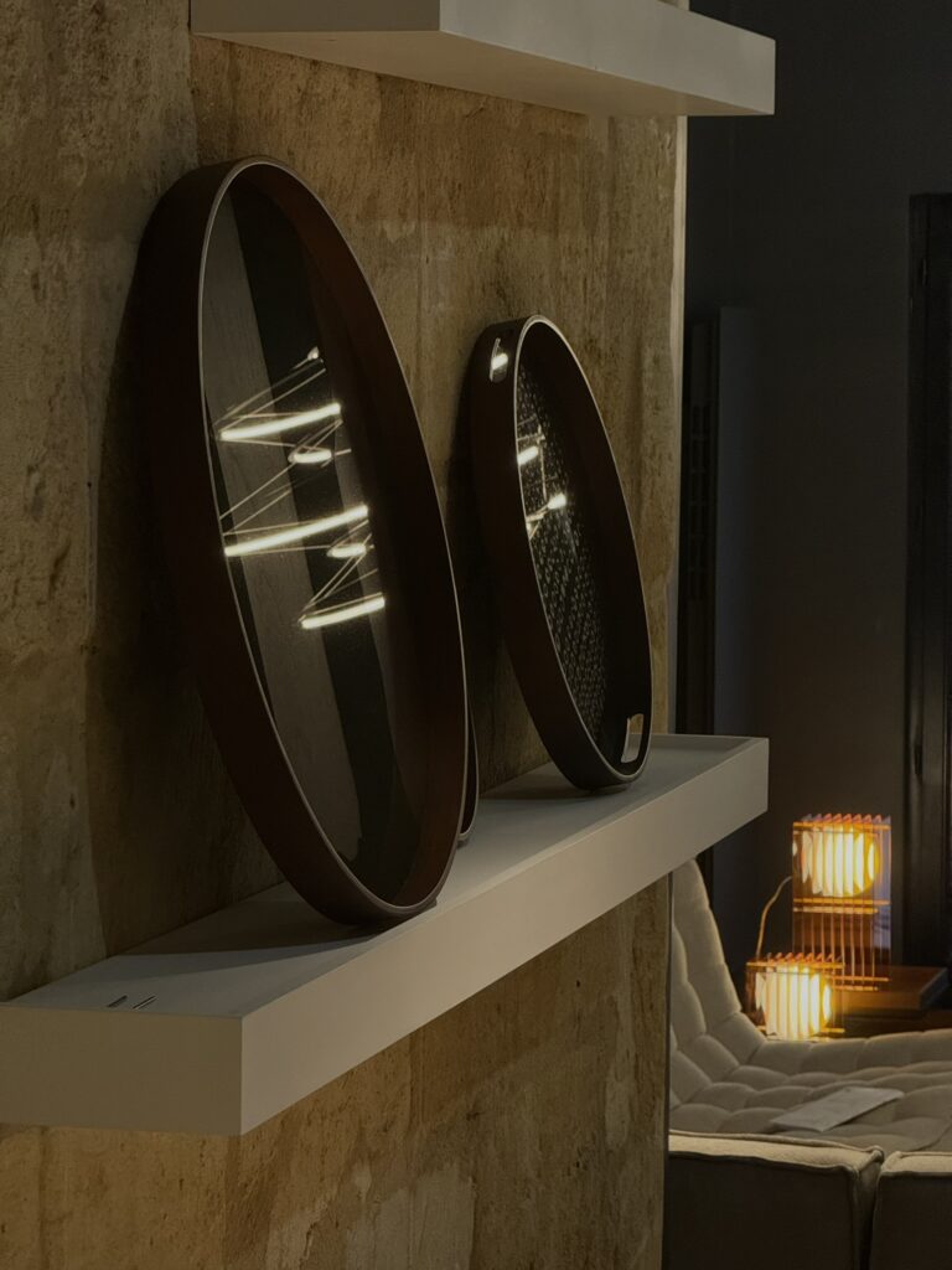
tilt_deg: -4.0
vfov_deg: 16.4
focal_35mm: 120
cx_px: 476
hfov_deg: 12.3
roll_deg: -0.3
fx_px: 4400
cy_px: 635
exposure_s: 1/50
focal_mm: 15.66
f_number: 2.8
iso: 250
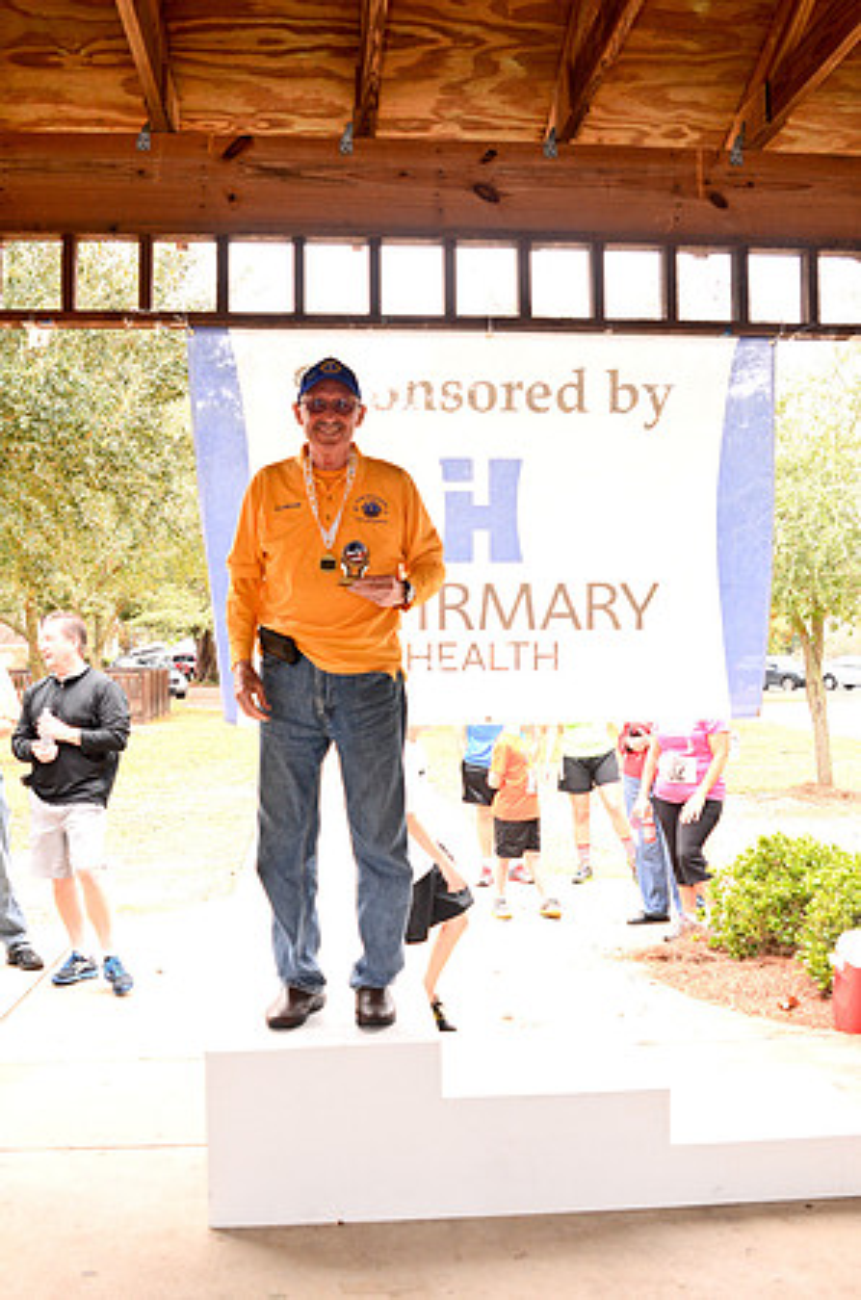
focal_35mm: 36
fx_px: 1297
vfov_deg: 53.2
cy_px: 650
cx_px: 430
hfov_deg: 36.7
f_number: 4
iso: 640
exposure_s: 1/125
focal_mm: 24
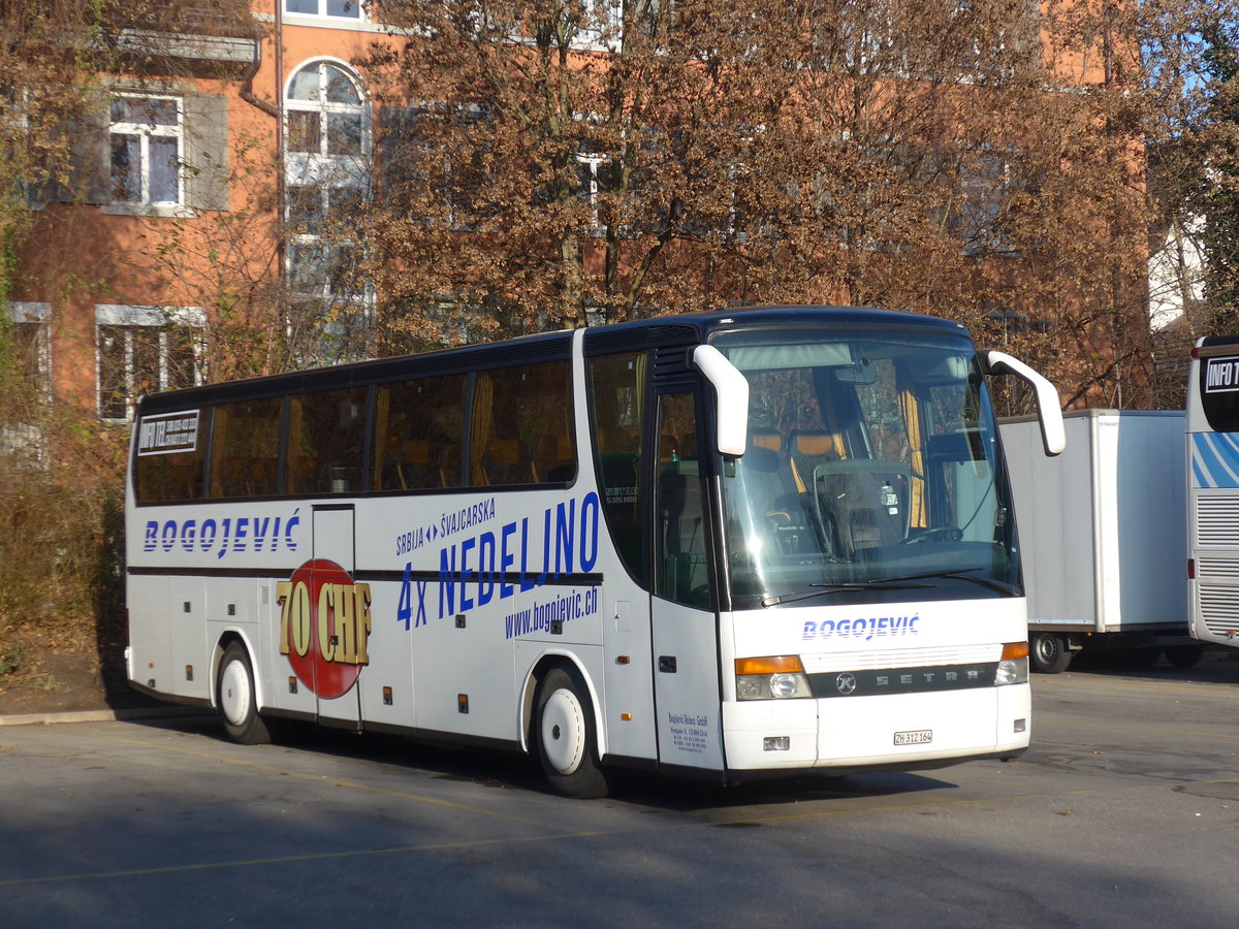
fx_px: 2649
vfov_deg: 19.9
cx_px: 620
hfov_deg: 26.3
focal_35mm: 74
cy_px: 464
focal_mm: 15
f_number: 4.2
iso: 80
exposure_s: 1/400
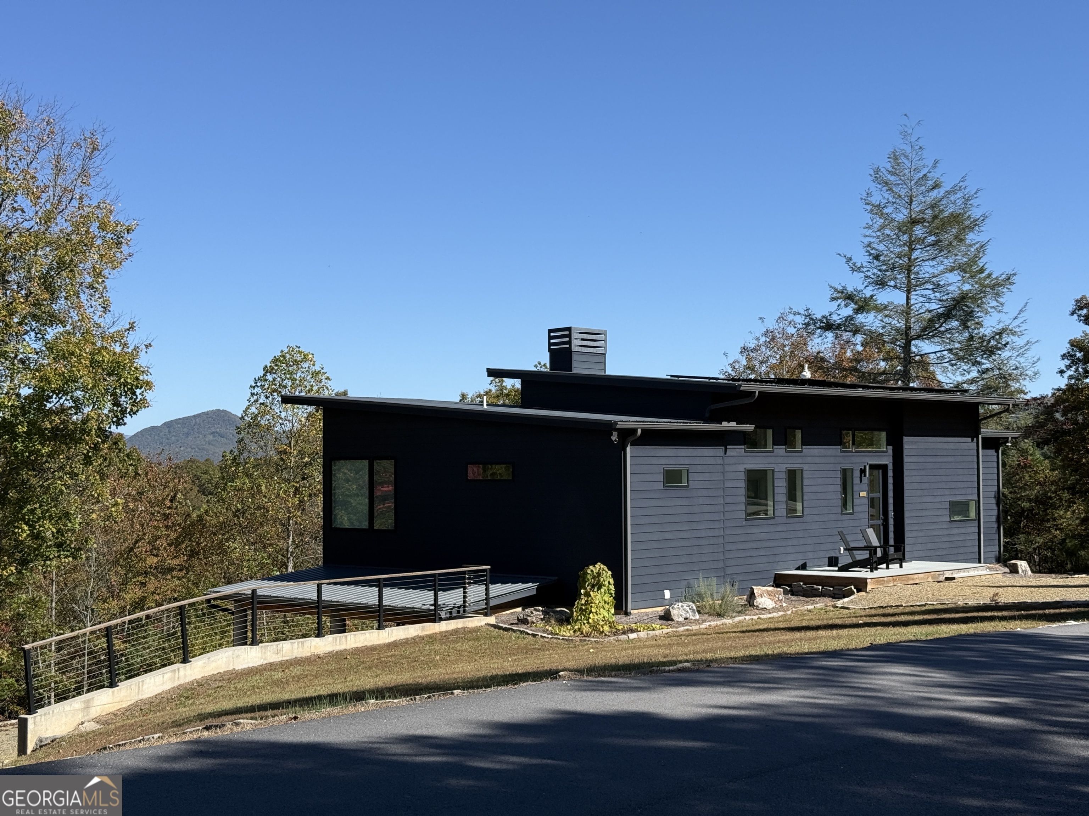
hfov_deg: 39.7
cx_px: 544
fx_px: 1510
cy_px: 408
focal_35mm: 48
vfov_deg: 30.3
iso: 64
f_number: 1.78
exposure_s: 1/4329
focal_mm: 6.76
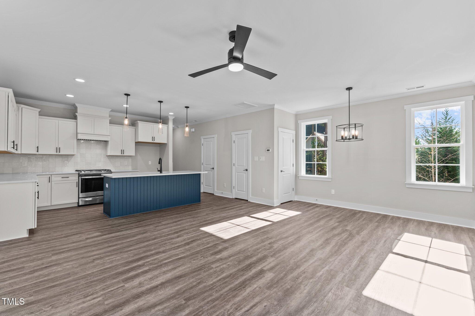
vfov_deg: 77.2
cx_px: 238
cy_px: 158
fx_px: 198
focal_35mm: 15
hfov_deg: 100.4
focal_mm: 15
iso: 400
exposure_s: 1/40
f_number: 6.3
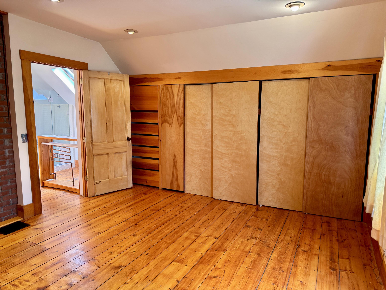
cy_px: 145
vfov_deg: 56.8
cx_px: 193
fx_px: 268
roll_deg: -0.7
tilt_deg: -8.4
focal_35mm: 24
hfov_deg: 71.6
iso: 160
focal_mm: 6.76
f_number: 1.78
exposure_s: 1/60
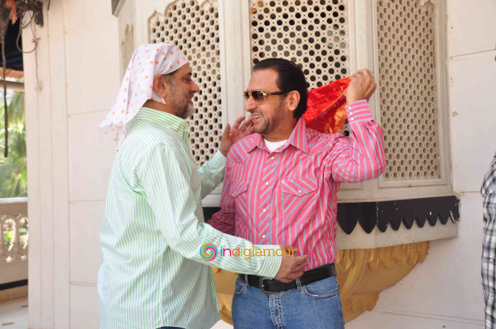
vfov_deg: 31.8
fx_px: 578
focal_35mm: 42
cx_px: 248
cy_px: 164
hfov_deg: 46.4
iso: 400
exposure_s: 1/200
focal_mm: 28
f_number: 8
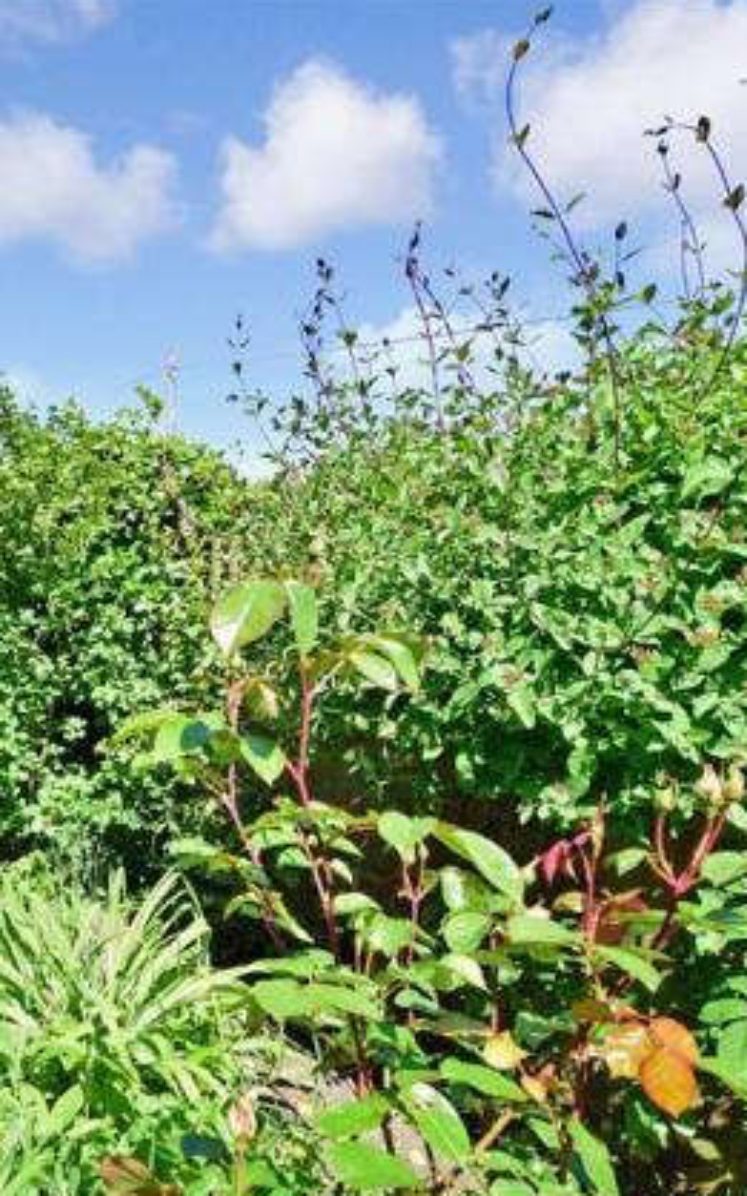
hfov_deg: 41.2
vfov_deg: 74.8
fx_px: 782
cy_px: 619
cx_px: -69
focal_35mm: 24
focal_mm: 10
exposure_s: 1/400
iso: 400
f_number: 10
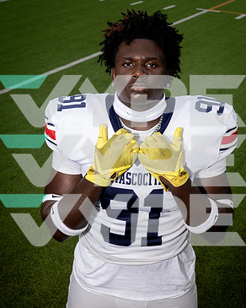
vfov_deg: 36.0
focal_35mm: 52
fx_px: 473
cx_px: 123
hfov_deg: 29.1
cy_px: 161
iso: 100
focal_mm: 45
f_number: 8
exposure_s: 1/250
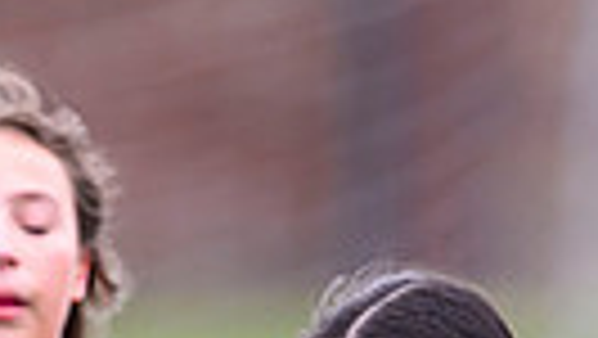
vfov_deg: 0.5
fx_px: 35477
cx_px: 680
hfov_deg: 1.0
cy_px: 944
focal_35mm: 2236
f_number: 3.2
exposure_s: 1/1250
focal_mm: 400
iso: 500
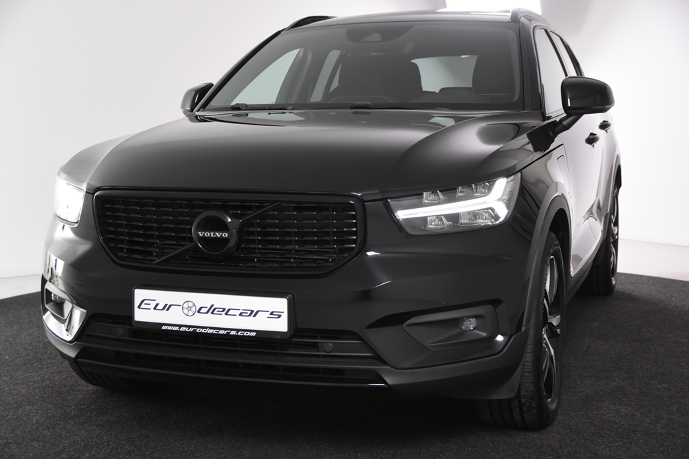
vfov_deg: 26.5
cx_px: 344
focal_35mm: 51
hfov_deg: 38.9
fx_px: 976
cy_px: 230
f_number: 4.5
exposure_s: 1/80
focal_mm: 34
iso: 1600
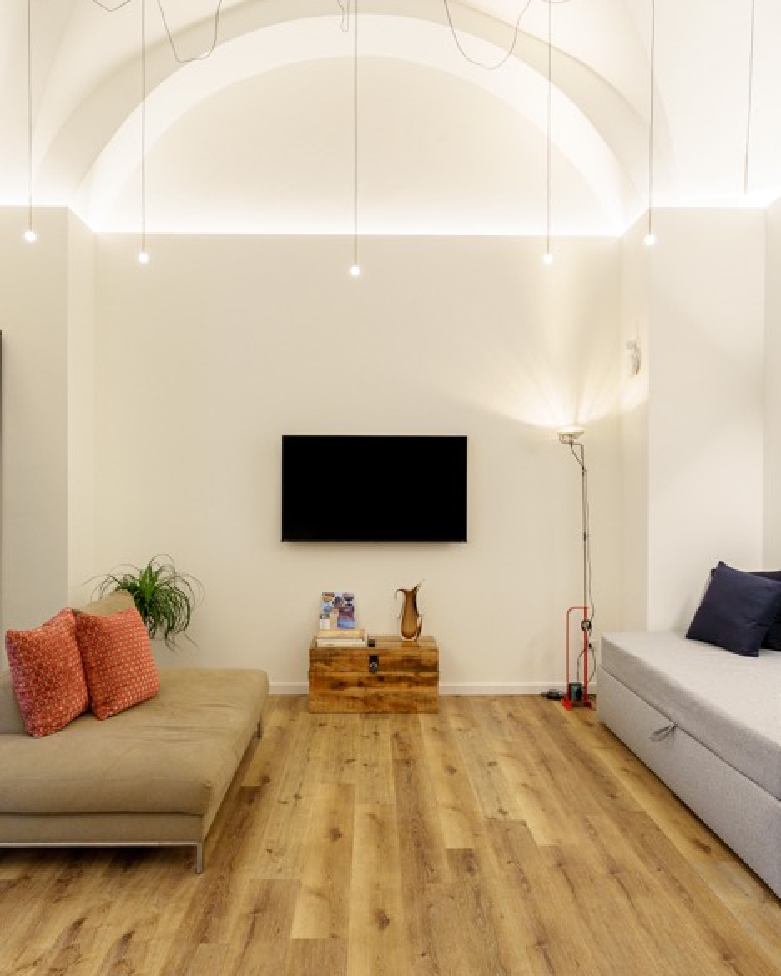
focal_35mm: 26
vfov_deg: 66.0
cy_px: 492
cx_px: 377
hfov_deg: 54.9
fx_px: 751
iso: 1000
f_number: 5.6
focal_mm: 18
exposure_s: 1/60
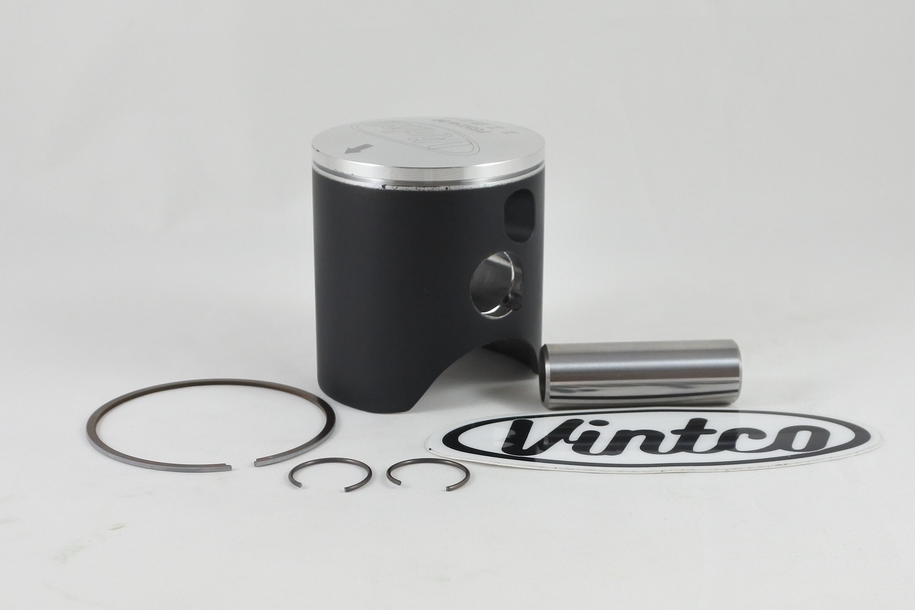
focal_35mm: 36
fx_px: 915
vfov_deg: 36.9
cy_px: 305
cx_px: 458
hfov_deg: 53.1
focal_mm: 13.4
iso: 400
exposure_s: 1/160
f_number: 4
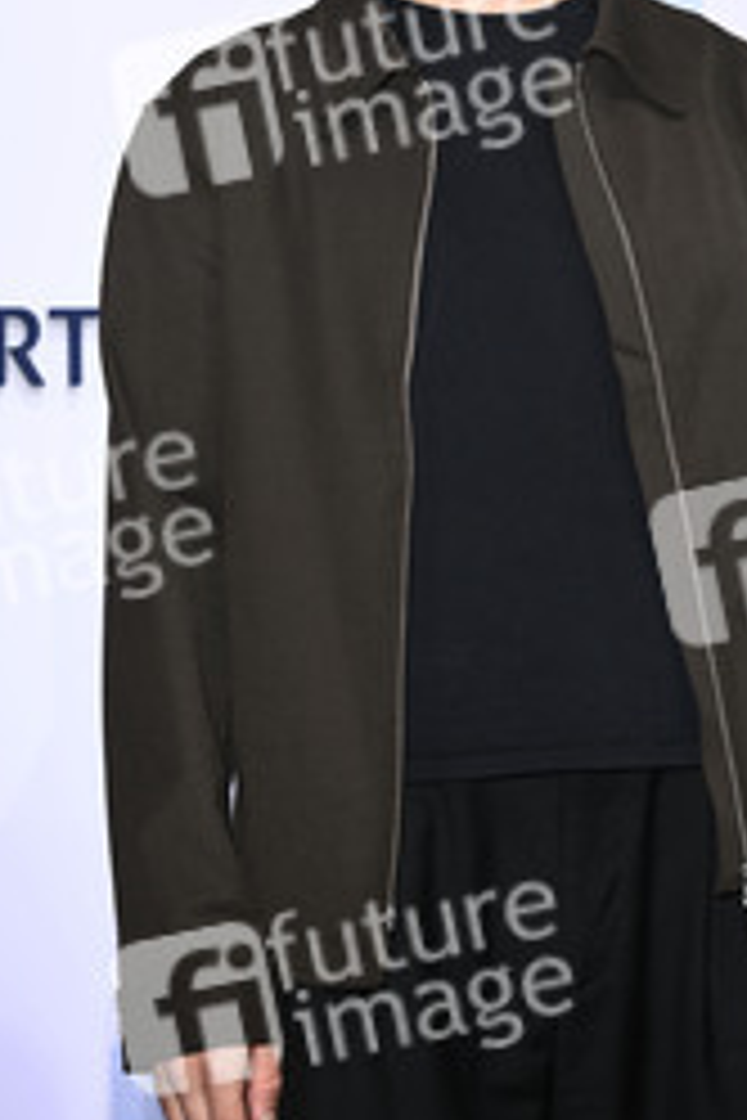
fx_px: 2801
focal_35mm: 90
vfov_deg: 22.5
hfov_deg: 15.2
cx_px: 472
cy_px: 315
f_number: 6.3
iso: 400
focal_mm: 56
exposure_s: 1/250
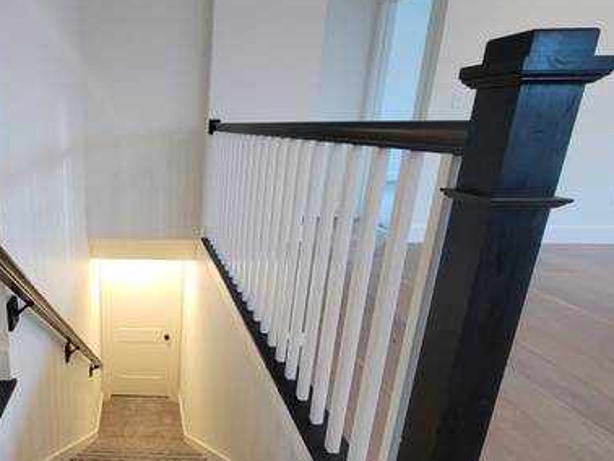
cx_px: 114
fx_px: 390
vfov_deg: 61.0
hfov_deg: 68.3
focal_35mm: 22
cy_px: 252
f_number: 2.2
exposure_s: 1/60
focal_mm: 2.2
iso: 250
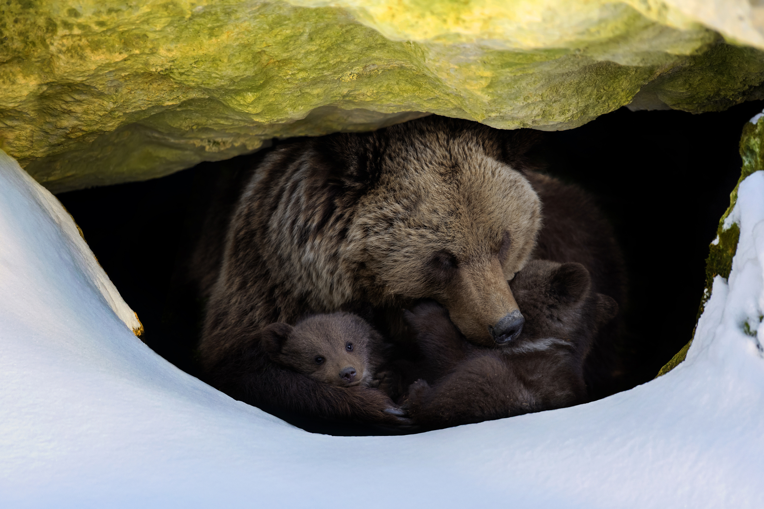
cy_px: 254
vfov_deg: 7.2
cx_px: 382
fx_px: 4032
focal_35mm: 190
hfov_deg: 10.8
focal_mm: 190
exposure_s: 1/320
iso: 720
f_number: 2.8
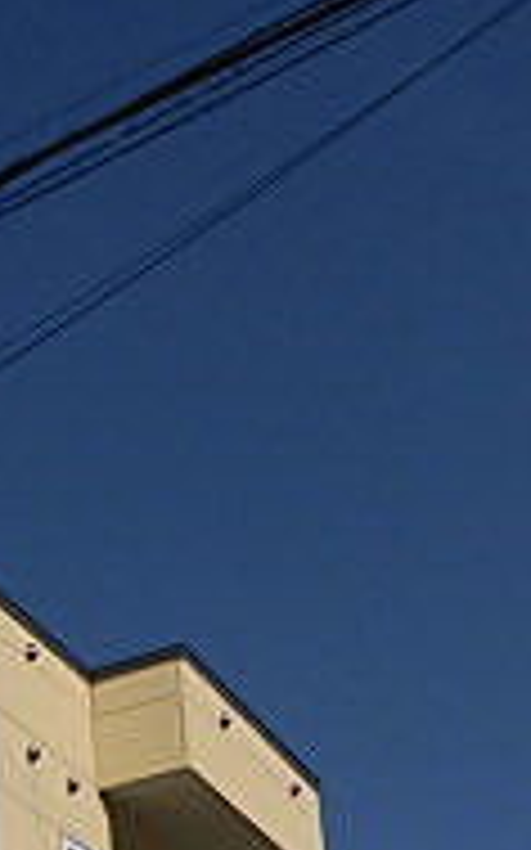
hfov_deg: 14.2
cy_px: 1066
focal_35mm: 86
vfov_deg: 22.0
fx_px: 1993
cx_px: -256
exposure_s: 1/800
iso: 100
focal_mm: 4.3
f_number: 7.8
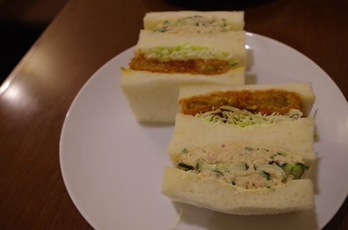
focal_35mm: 35
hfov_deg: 55.0
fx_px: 335
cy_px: 115
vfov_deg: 38.0
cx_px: 174
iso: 1600
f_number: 5
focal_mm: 23.13
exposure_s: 1/40
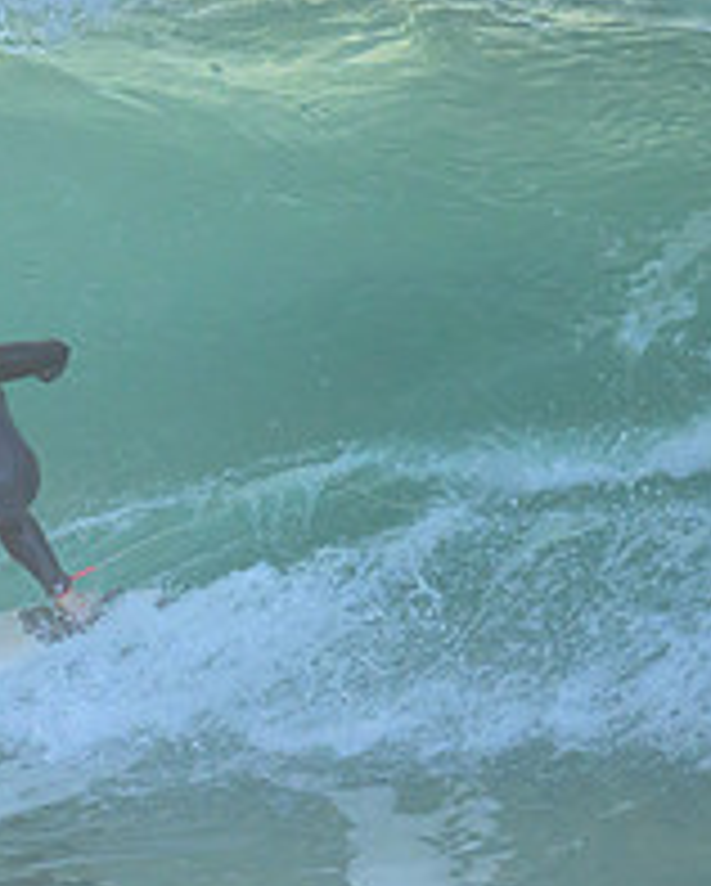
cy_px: 434
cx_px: -590
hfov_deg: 0.7
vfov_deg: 0.9
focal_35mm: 2209
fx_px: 58015
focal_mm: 800
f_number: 6.3
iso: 2500
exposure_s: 1/2500
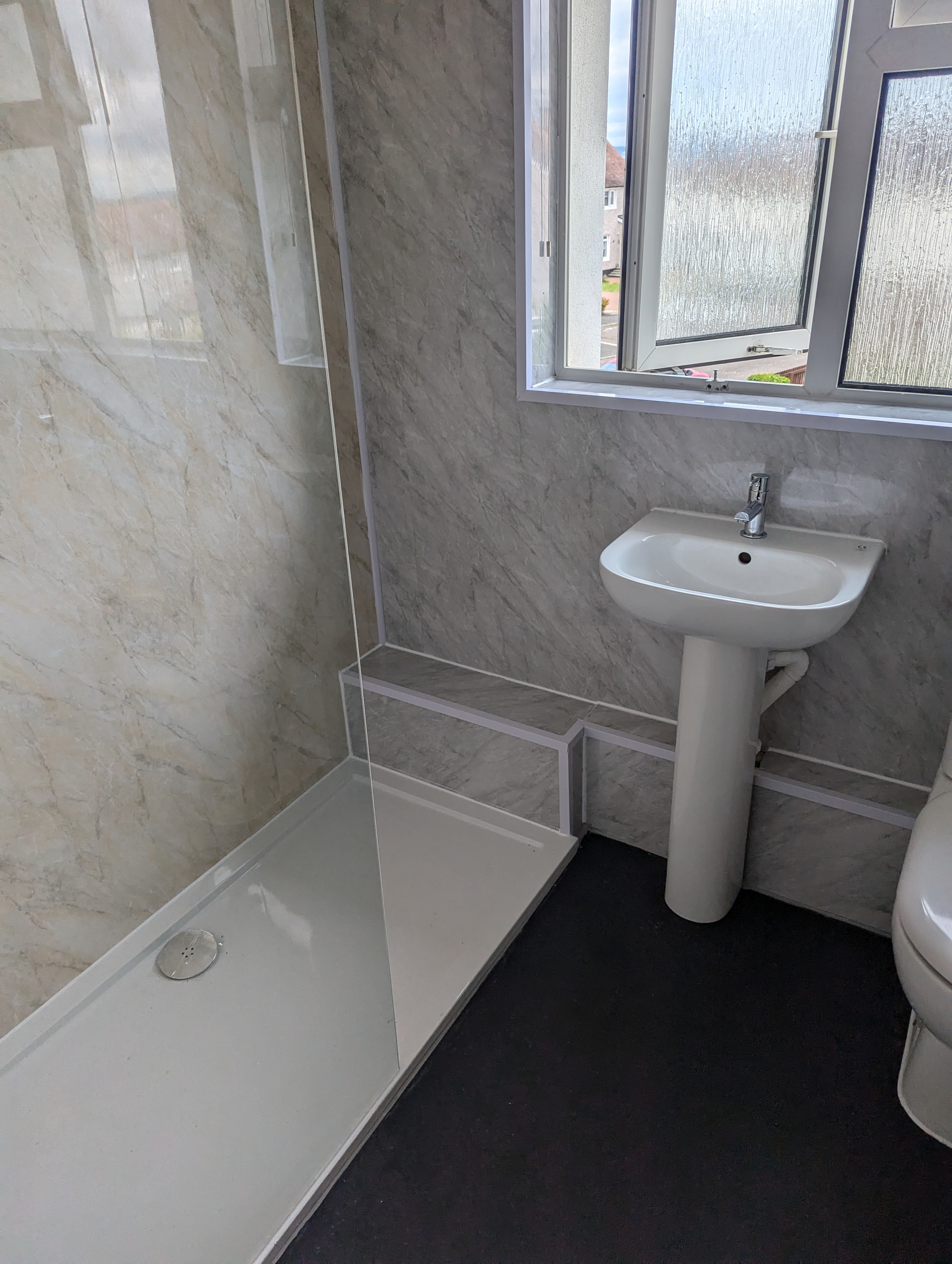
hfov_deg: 56.9
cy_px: 632
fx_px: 878
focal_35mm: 24
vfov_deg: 71.5
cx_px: 476
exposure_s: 1/490
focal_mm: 6.81
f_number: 1.85
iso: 30
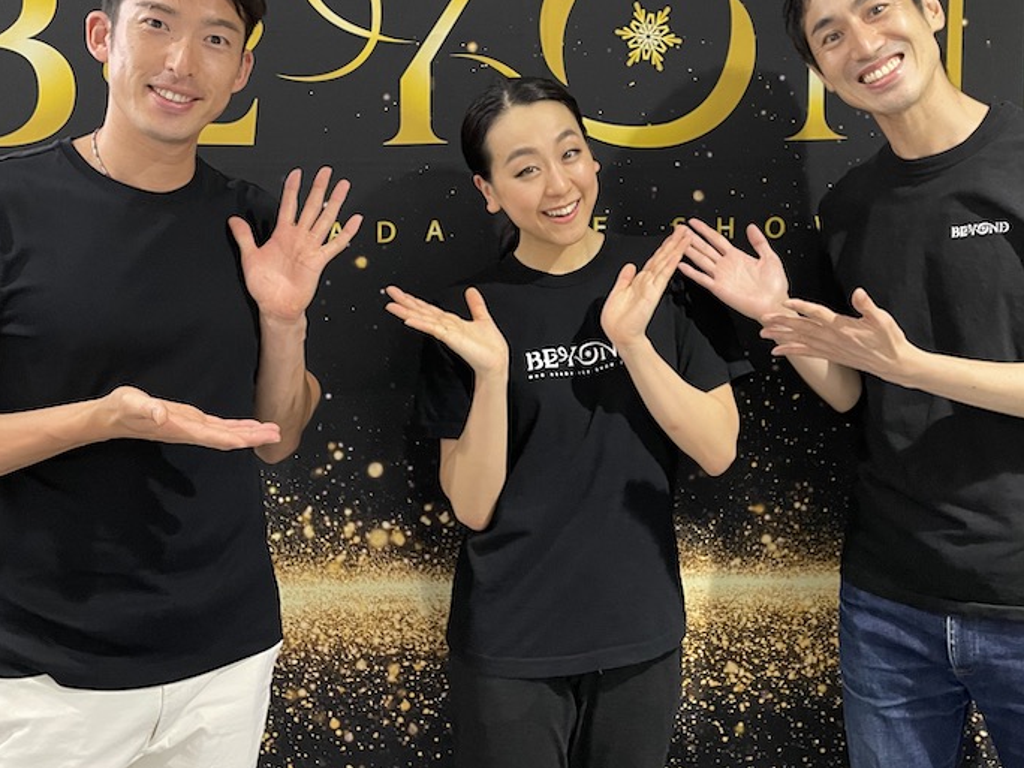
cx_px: 552
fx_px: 1124
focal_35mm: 38
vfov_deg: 37.4
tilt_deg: -2.9
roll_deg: +1.0
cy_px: 262
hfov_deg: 48.9
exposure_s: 1/50
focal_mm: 4.2
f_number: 1.6
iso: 320
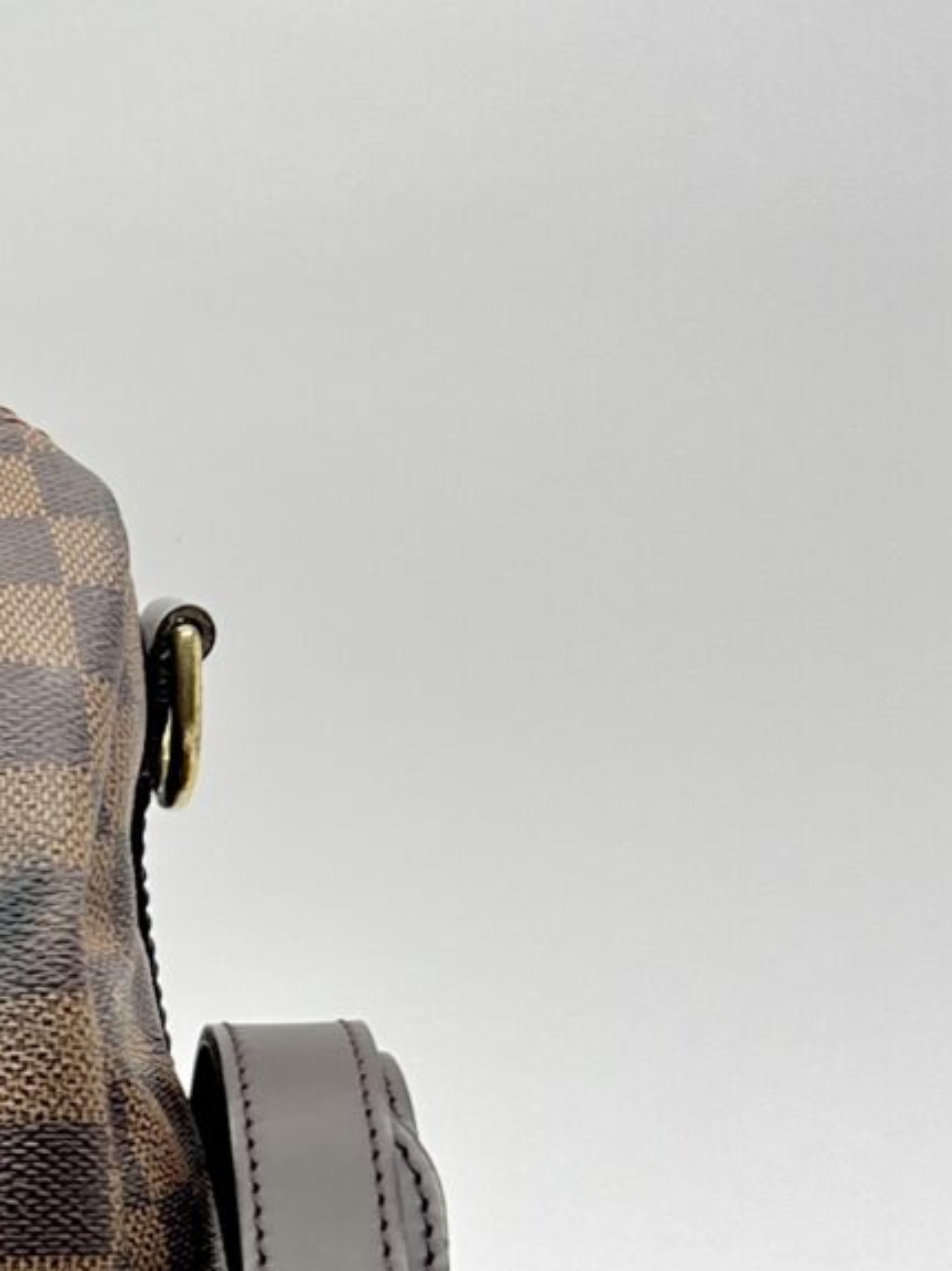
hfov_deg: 11.8
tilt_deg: -10.1
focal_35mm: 116
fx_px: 4257
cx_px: -764
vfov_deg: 16.7
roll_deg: +0.6
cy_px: 1233
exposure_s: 1/103
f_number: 1.5
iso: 32
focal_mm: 5.7
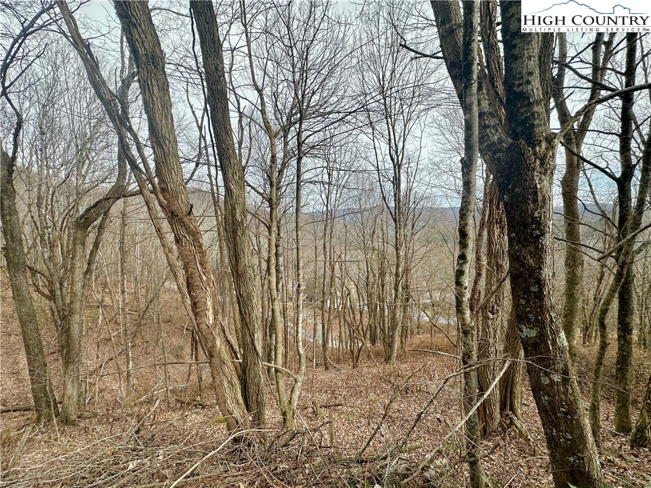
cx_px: 326
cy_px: 244
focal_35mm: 14
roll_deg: +2.4
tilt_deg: -6.1
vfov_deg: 85.7
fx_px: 263
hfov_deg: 102.1
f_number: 2.2
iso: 40
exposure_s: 1/711
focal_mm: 2.22
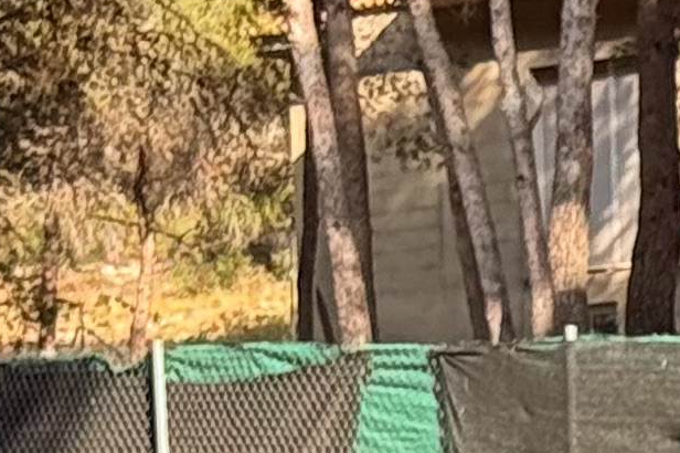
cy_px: 1270
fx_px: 6173
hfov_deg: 6.0
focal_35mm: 327
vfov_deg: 4.1
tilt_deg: -4.5
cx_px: 1808
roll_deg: +0.0
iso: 64
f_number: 1.78
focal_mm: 6.76
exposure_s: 1/681
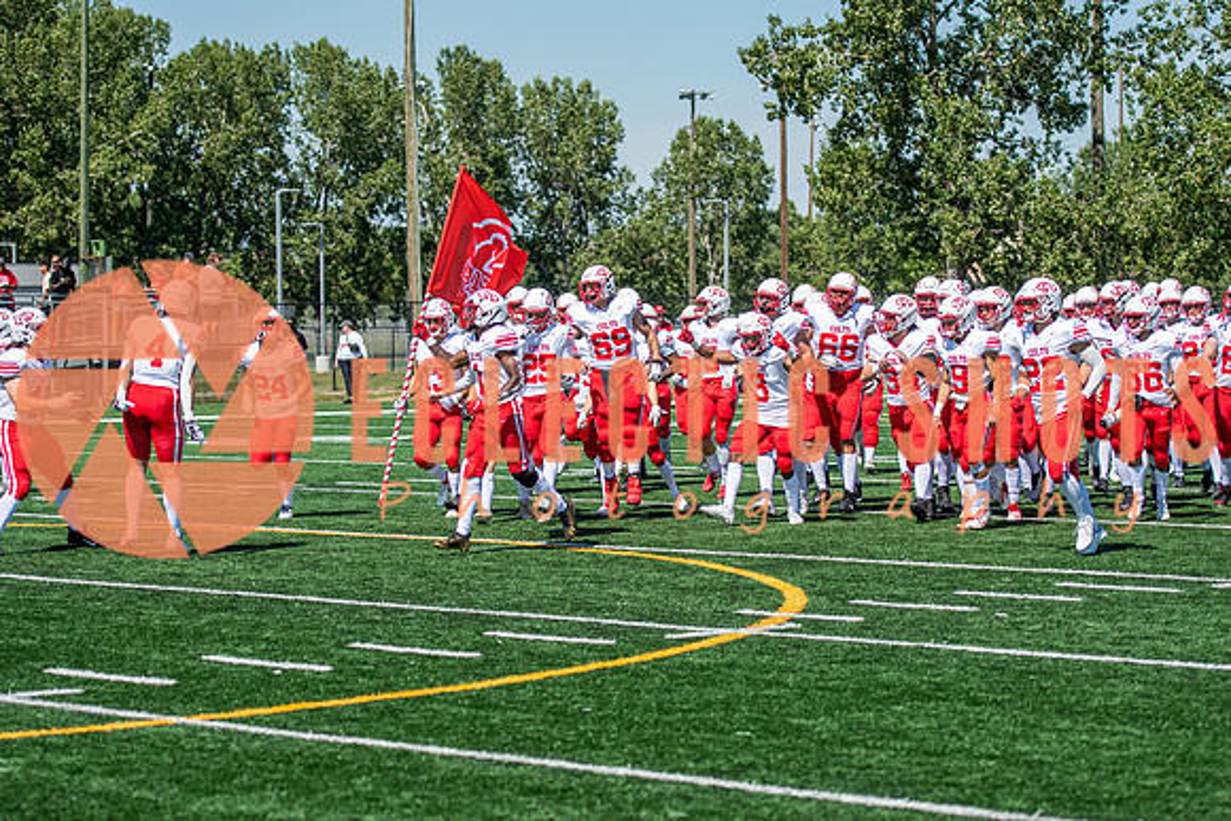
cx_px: 616
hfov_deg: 19.5
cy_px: 410
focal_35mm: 105
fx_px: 3591
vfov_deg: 13.0
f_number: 2.8
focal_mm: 70
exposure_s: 1/4000
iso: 160
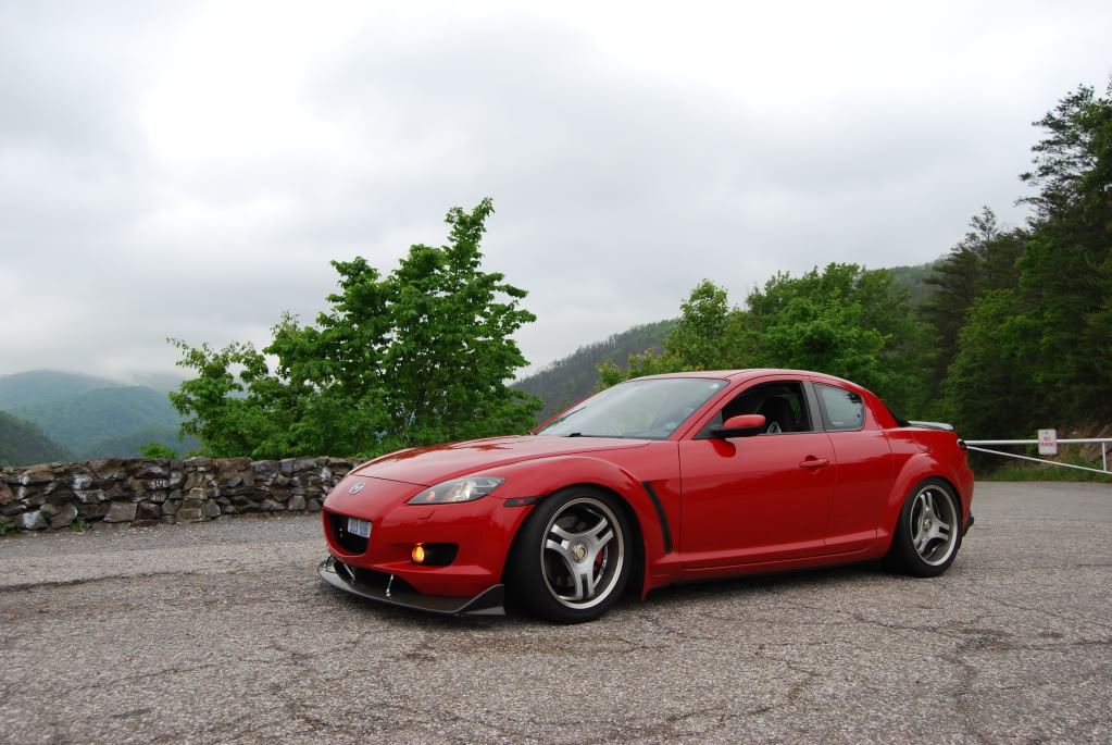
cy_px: 372
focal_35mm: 28
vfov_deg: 45.8
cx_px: 556
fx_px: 881
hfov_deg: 64.5
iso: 200
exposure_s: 1/100
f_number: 5
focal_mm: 19
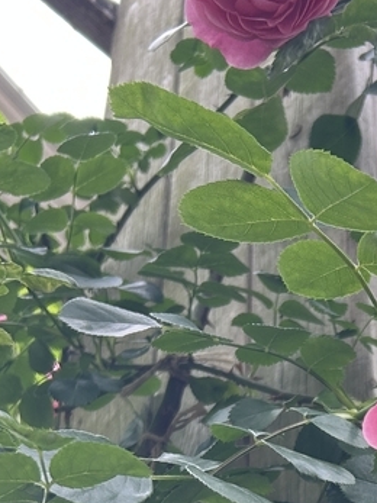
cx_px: 448
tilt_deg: +35.7
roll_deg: +4.5
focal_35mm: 90
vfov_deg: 19.1
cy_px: 749
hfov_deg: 15.8
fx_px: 1308
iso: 40
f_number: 1.5
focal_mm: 5.7
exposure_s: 1/238
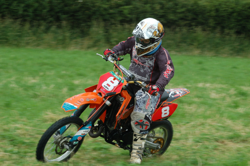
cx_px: 125
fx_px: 1405
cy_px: 83
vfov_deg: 6.8
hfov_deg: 10.2
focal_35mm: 202
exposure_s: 1/250
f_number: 9.5
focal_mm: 135
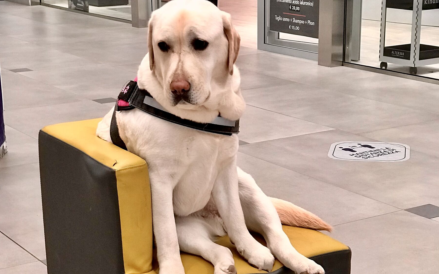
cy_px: 245
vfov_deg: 15.9
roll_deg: +0.8
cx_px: 219
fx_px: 969
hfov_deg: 25.5
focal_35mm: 81
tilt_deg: -18.8
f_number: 2.8
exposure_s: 1/50
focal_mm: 6.6
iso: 100
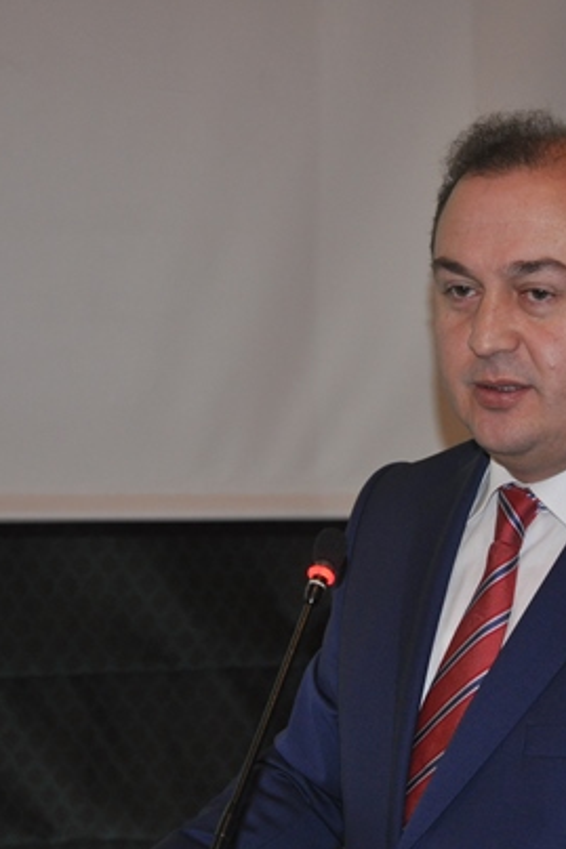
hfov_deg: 14.4
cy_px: 436
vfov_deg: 21.5
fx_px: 2242
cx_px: 360
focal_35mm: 95
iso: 800
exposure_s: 1/60
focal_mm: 40
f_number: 4.2
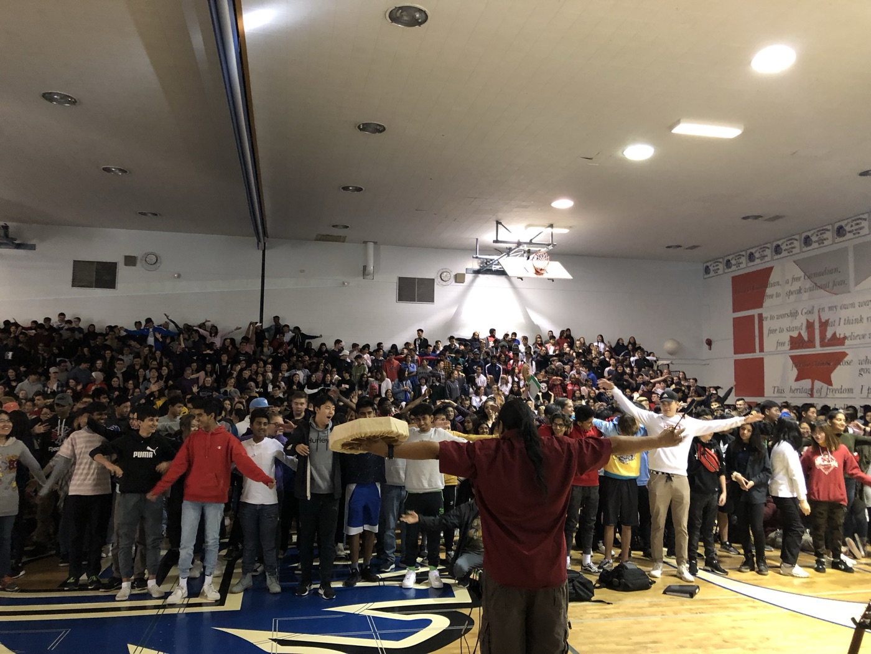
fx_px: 705
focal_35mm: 28
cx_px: 436
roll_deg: -0.9
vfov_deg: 49.7
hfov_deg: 63.4
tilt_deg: +5.0
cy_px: 327
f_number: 1.8
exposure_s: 1/9
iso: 100
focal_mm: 3.99
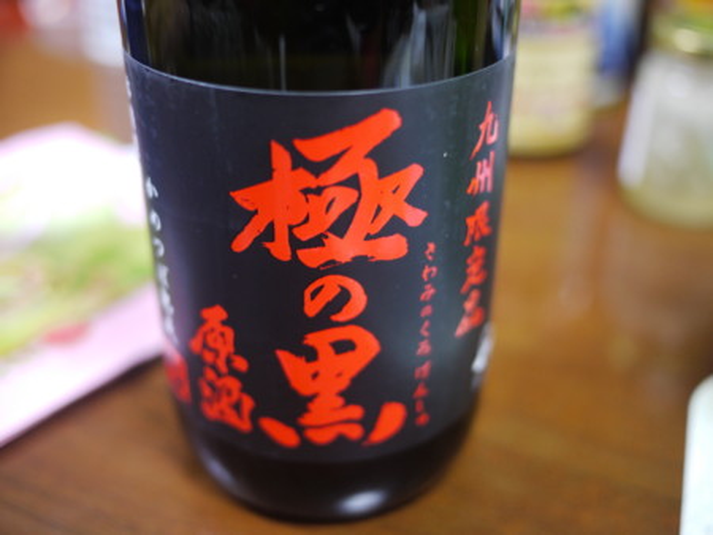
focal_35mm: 40
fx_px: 824
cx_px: 356
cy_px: 268
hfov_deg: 46.8
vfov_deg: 36.0
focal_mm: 20
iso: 250
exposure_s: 1/30
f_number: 1.7
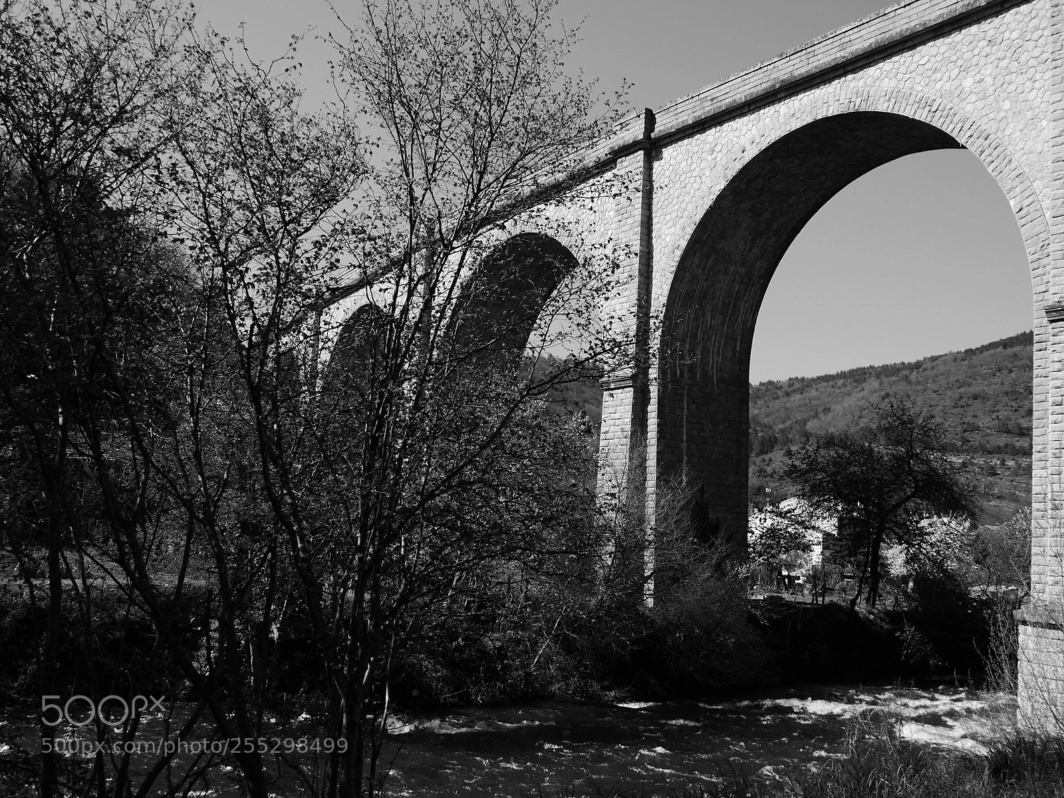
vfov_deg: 39.7
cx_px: 532
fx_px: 1107
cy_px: 399
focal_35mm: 36
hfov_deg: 51.4
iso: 200
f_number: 3.5
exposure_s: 1/1300
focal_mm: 14
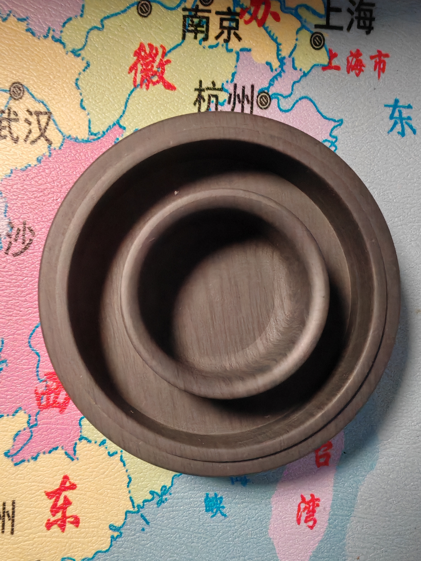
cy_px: 280
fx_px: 438
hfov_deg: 51.4
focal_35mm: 27
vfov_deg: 65.3
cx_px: 210
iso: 400
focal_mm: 1.96
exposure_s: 1/50
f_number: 2.2
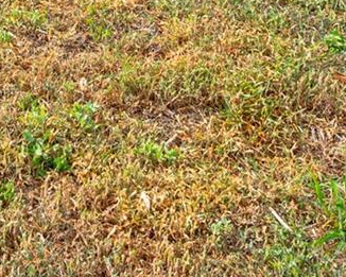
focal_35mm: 106
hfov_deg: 17.8
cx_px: 23
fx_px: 1086
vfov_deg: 12.1
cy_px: -359
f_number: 11
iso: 125
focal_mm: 18
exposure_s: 1/125
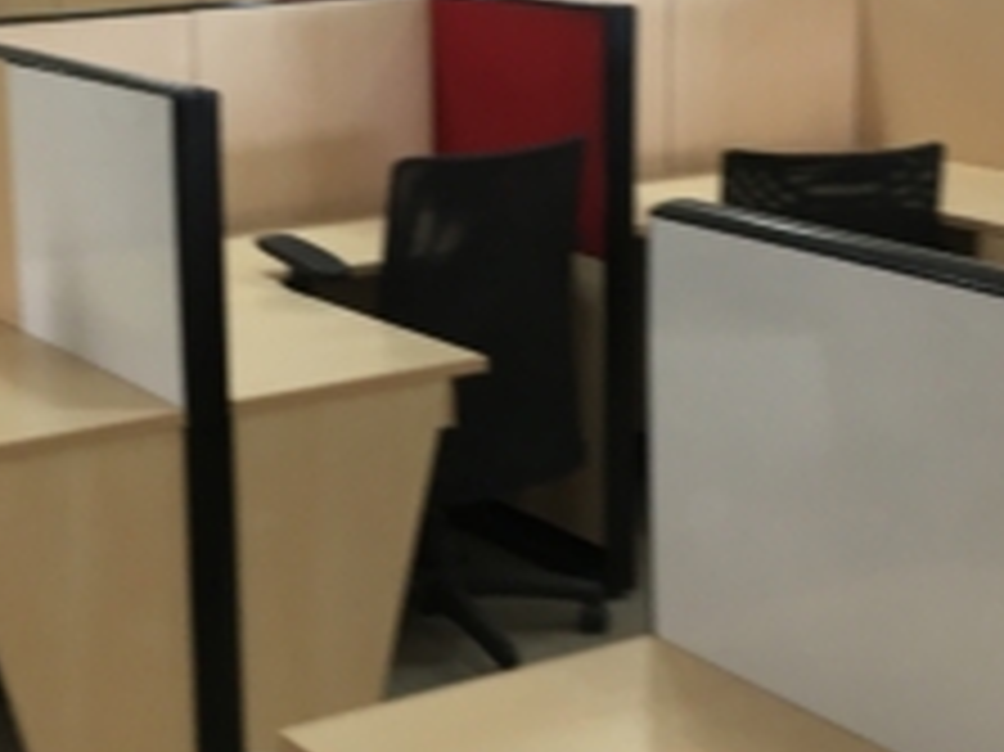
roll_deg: +0.7
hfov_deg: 25.0
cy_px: 162
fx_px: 2232
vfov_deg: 19.0
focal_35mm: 77
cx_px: 225
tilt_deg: -10.6
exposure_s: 1/33
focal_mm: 4.15
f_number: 2.2
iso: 64
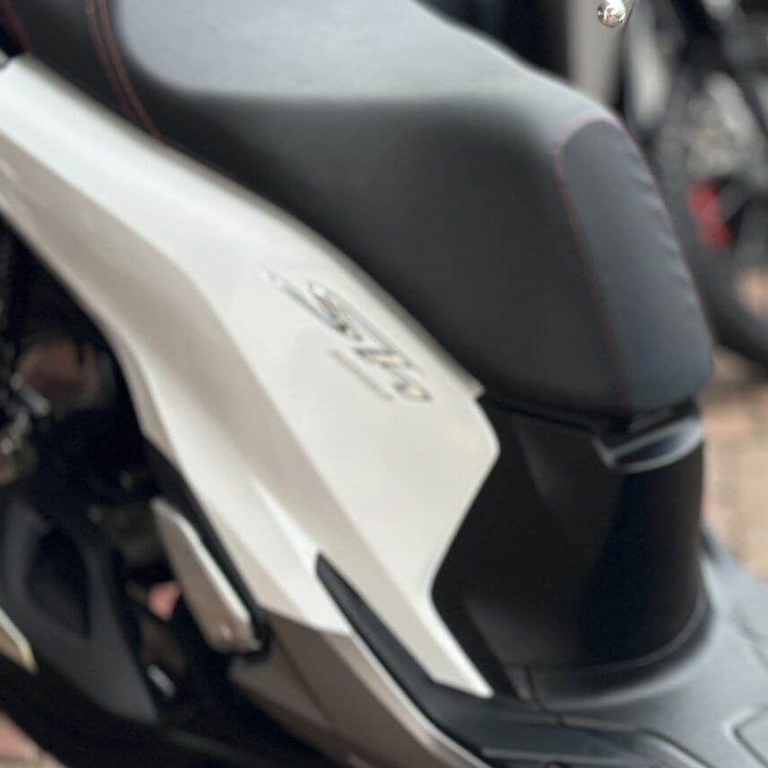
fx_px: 3163
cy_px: 494
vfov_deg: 13.8
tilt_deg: -16.7
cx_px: 772
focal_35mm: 126
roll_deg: +3.6
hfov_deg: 13.6
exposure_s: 1/962
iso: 80
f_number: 1.78
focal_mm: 6.86
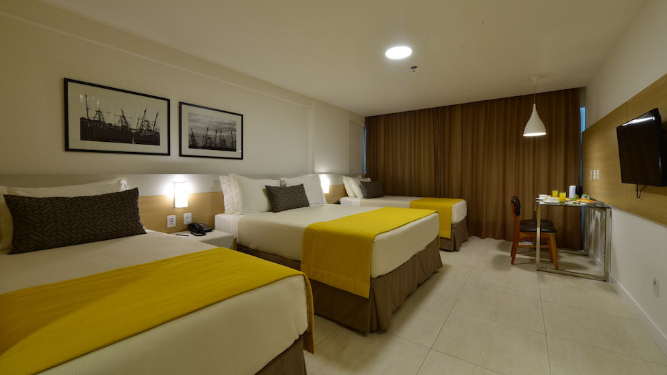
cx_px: 329
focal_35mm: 15
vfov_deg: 70.5
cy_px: 178
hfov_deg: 103.0
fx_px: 265
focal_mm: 14
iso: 400
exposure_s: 1/4
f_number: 14
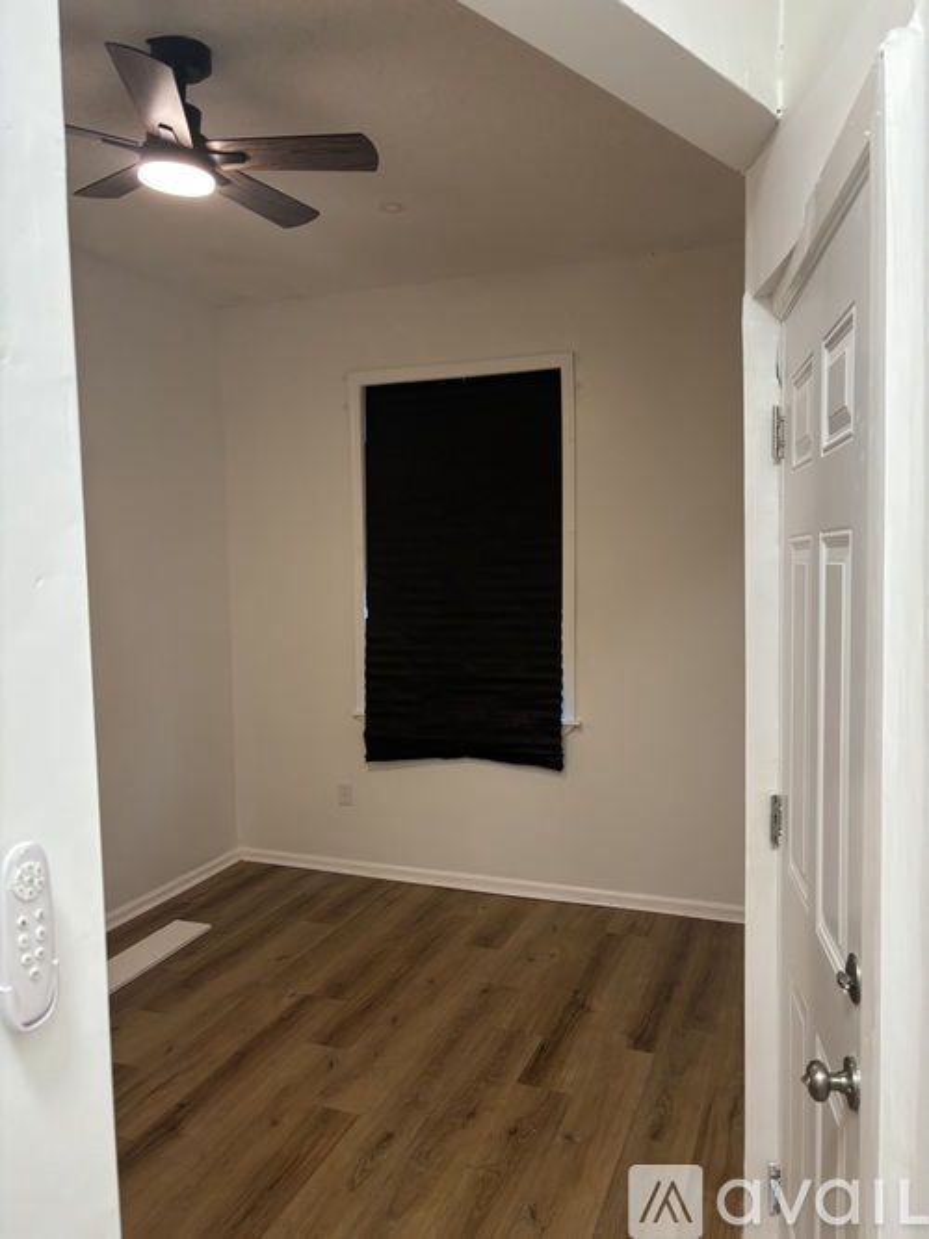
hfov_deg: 53.0
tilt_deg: -4.9
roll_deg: -0.4
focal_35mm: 26
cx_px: 464
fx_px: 931
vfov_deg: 67.3
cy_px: 620
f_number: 1.6
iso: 160
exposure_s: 1/60
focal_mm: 5.96
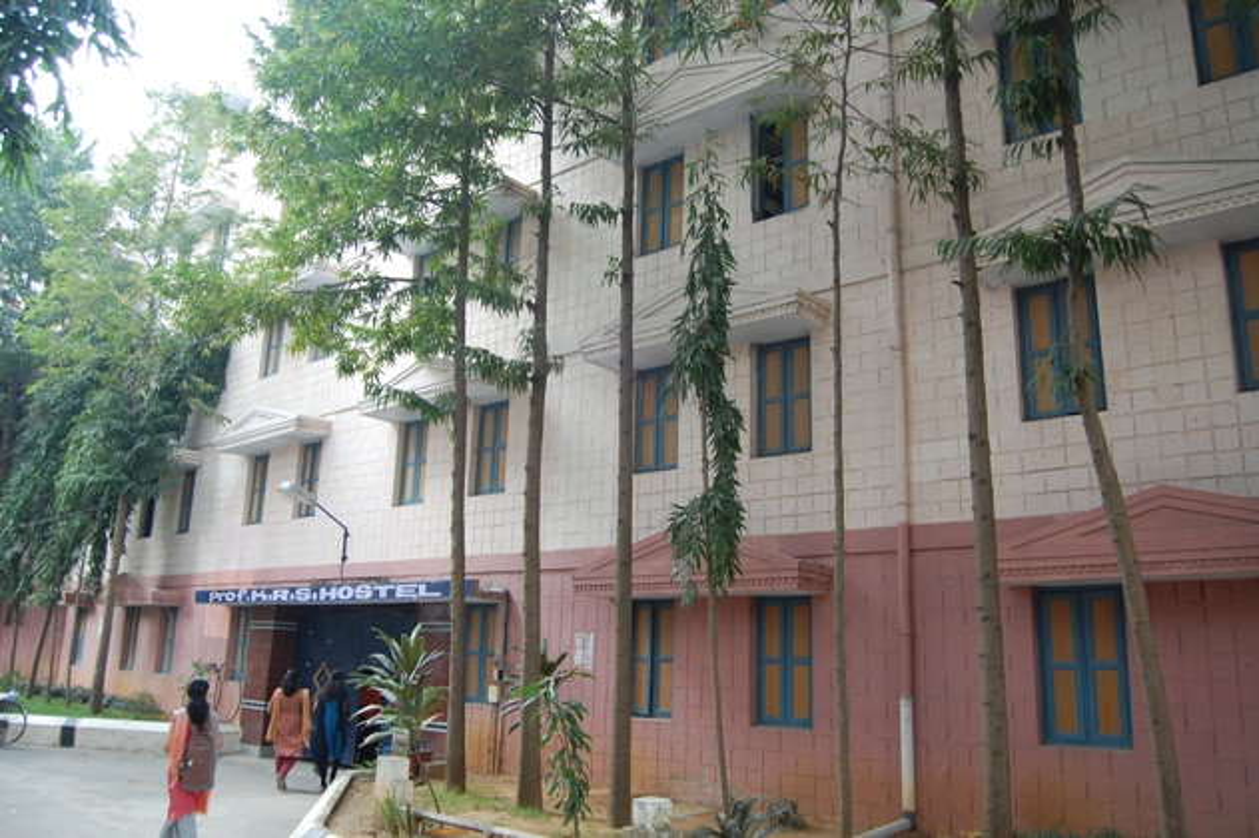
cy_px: 419
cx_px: 630
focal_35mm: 27
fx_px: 944
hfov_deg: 67.4
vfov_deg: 47.9
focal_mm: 18
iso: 200
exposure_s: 1/40
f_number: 4.5
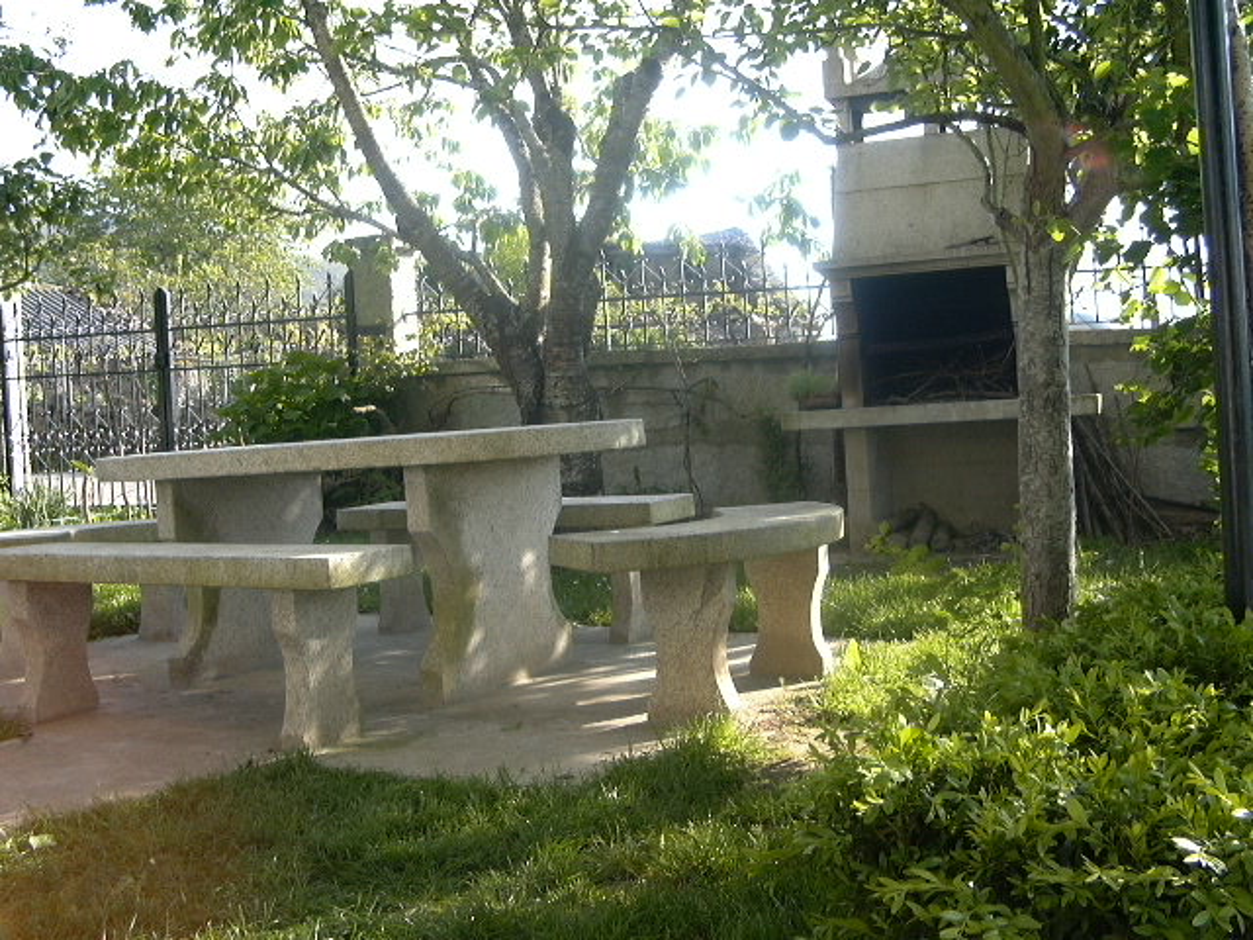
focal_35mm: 35
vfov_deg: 40.7
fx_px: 1267
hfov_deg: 52.6
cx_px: 626
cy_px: 470
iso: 100
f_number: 2.8
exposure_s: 1/269
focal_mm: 5.4
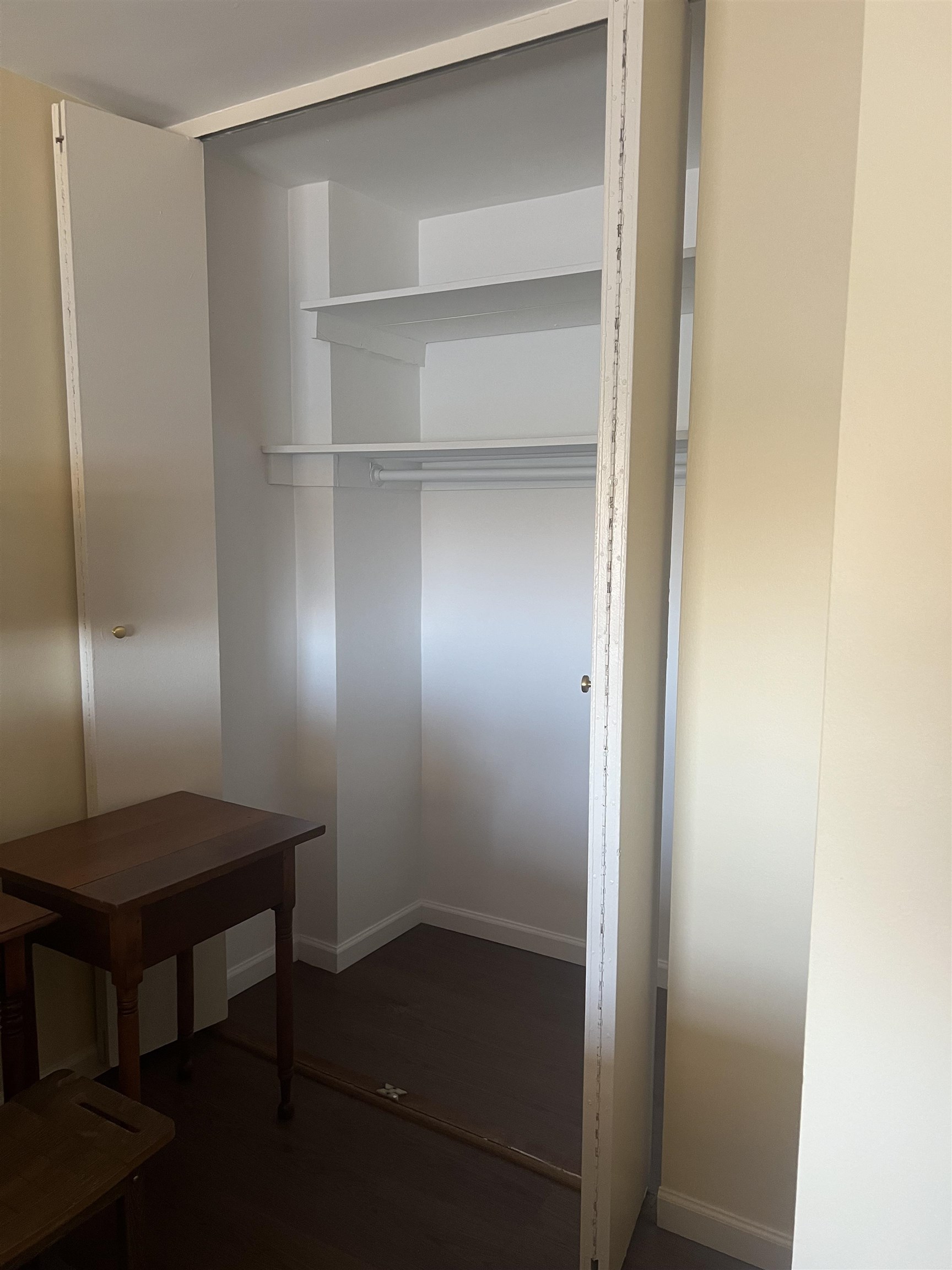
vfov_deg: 67.3
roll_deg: -0.7
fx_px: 953
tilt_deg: -8.0
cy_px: 635
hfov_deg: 53.1
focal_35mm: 26
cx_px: 476
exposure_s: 1/60
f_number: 1.5
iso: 200
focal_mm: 5.7
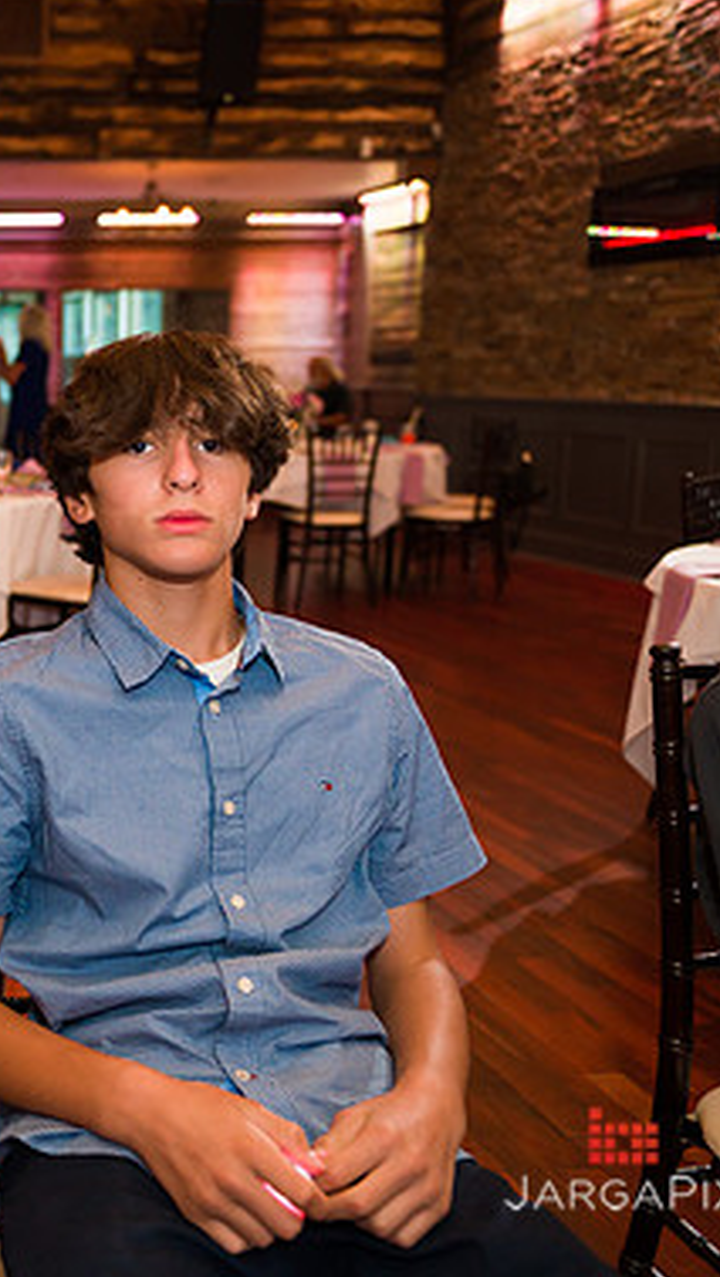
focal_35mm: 45
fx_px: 1525
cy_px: 632
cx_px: -152
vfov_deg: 45.5
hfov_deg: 24.1
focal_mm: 28
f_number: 3.2
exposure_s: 1/125
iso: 1250
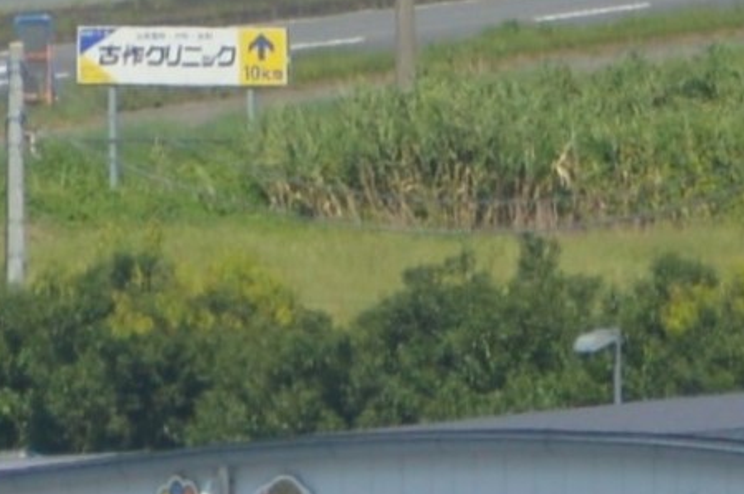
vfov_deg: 1.2
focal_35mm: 1148
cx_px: -403
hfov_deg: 1.8
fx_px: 23692
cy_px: 499
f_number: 5.6
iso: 100
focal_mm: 105
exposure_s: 1/500
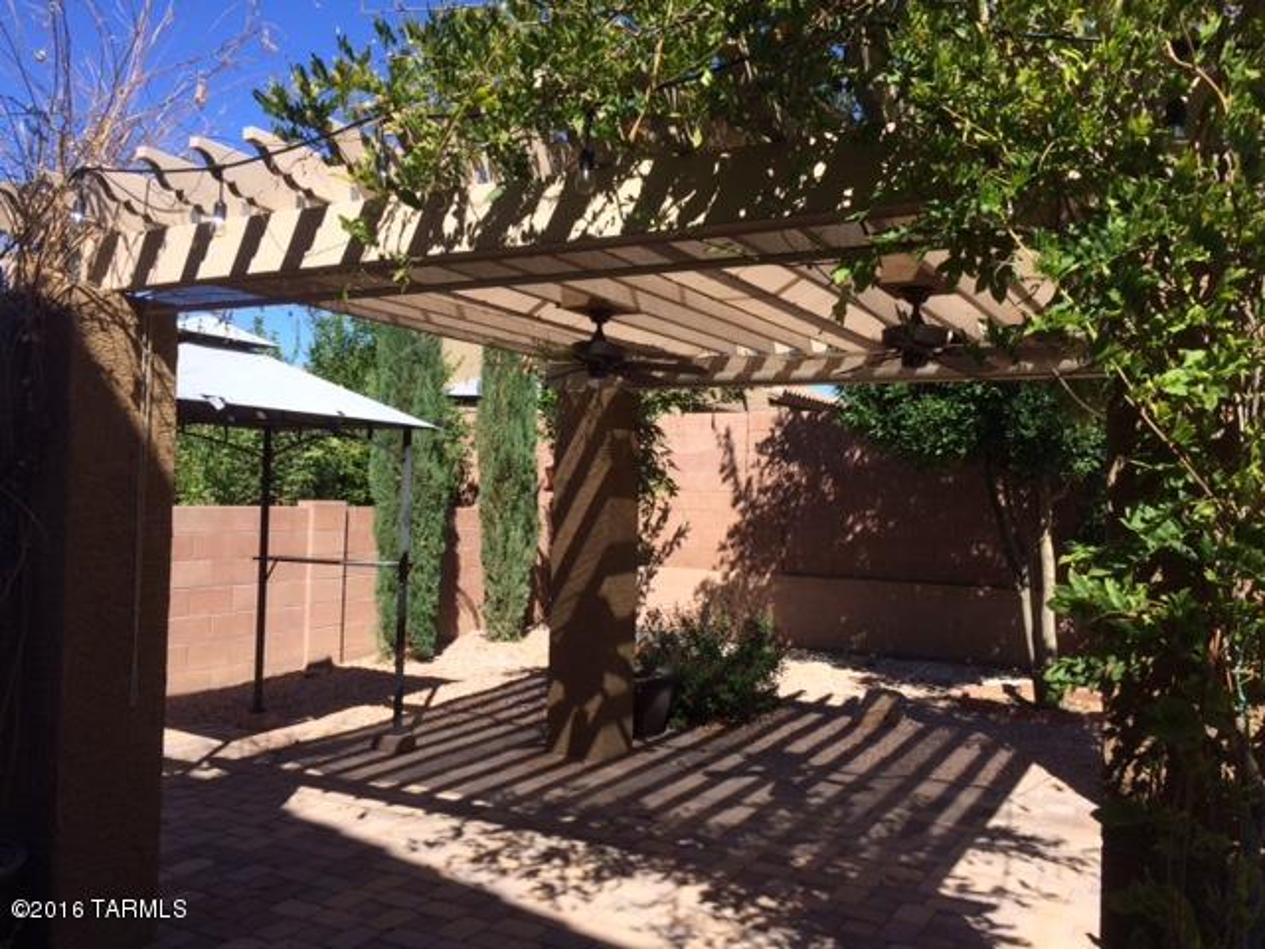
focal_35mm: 29
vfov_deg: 48.2
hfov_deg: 61.7
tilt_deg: -0.4
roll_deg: -1.0
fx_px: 1060
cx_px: 632
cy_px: 474
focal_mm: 4.15
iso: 32
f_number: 2.2
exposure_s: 1/1520
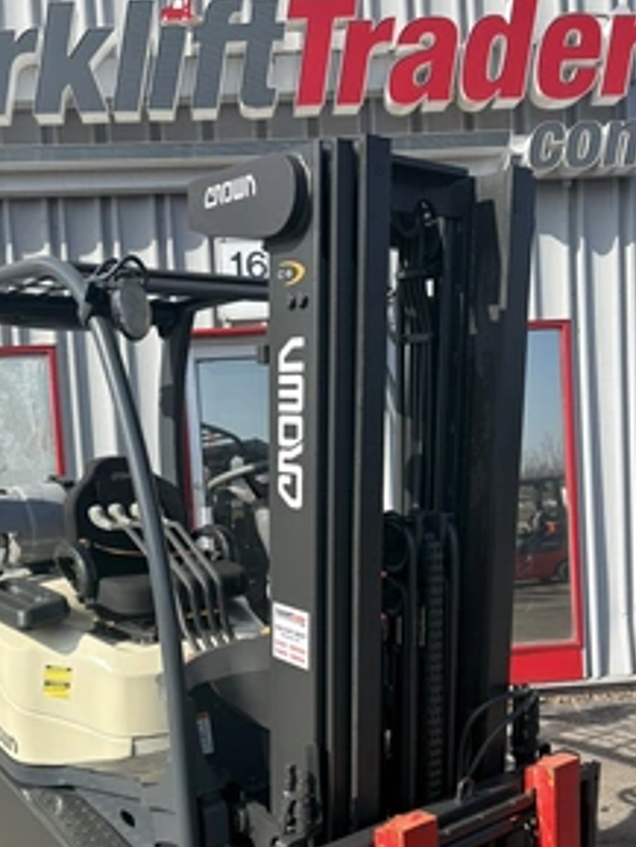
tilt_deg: -2.7
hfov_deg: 39.5
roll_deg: +3.6
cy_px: 563
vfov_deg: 50.4
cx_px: 249
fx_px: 881
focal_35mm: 36
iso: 50
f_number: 1.6
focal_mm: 5.96
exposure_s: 1/2208
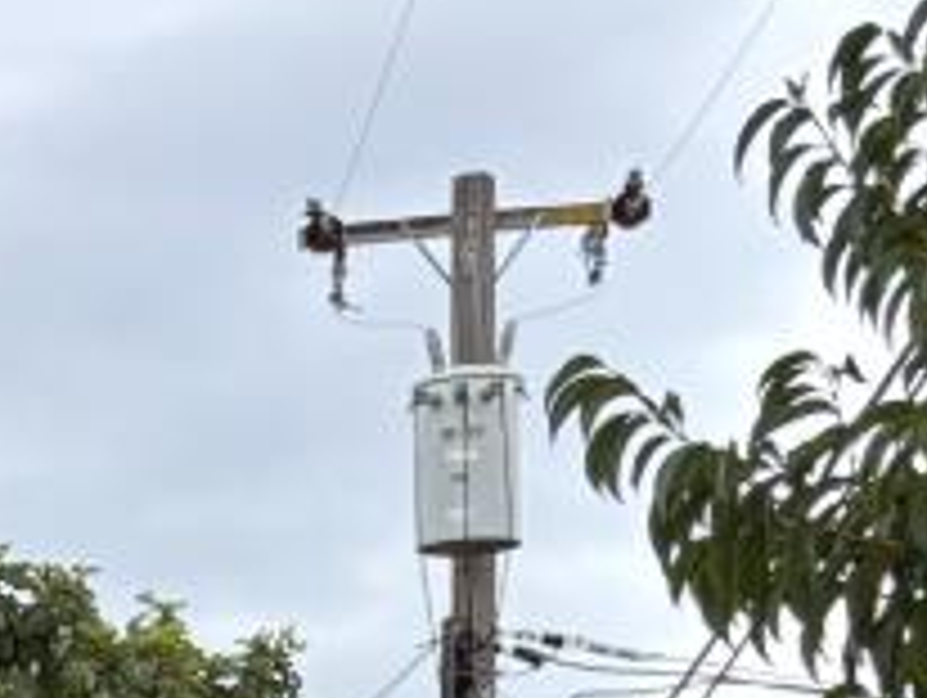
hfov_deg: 10.0
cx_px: -567
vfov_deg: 6.8
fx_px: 5067
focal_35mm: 189
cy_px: 2353
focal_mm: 5.96
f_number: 1.6
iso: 50
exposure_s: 1/1217
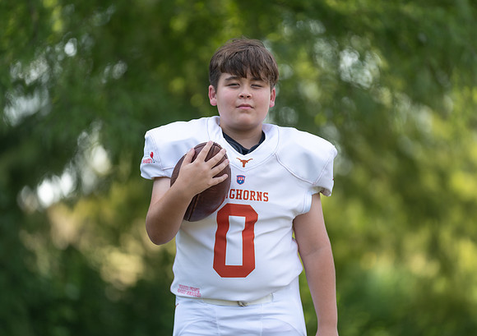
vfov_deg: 7.9
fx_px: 2425
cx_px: 251
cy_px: 165
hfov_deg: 11.2
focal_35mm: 180
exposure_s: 1/400
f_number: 2.8
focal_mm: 170
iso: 100
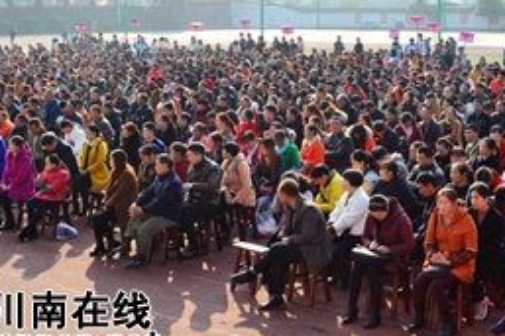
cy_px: 60
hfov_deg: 28.8
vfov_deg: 19.2
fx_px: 981
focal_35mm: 70
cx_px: 293
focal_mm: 24
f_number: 10
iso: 400
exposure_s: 1/200
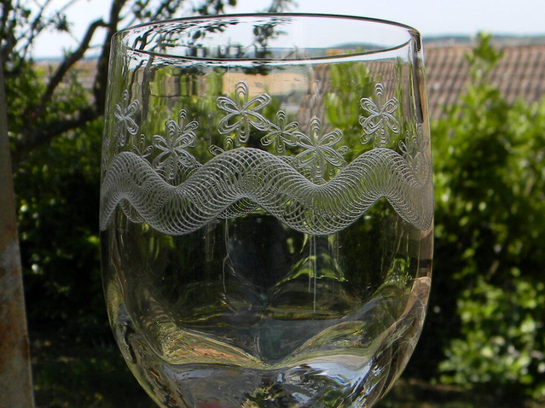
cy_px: 204
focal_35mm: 28
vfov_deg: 49.7
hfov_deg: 63.4
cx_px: 272
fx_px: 441
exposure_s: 1/577
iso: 80
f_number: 3.5
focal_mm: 5
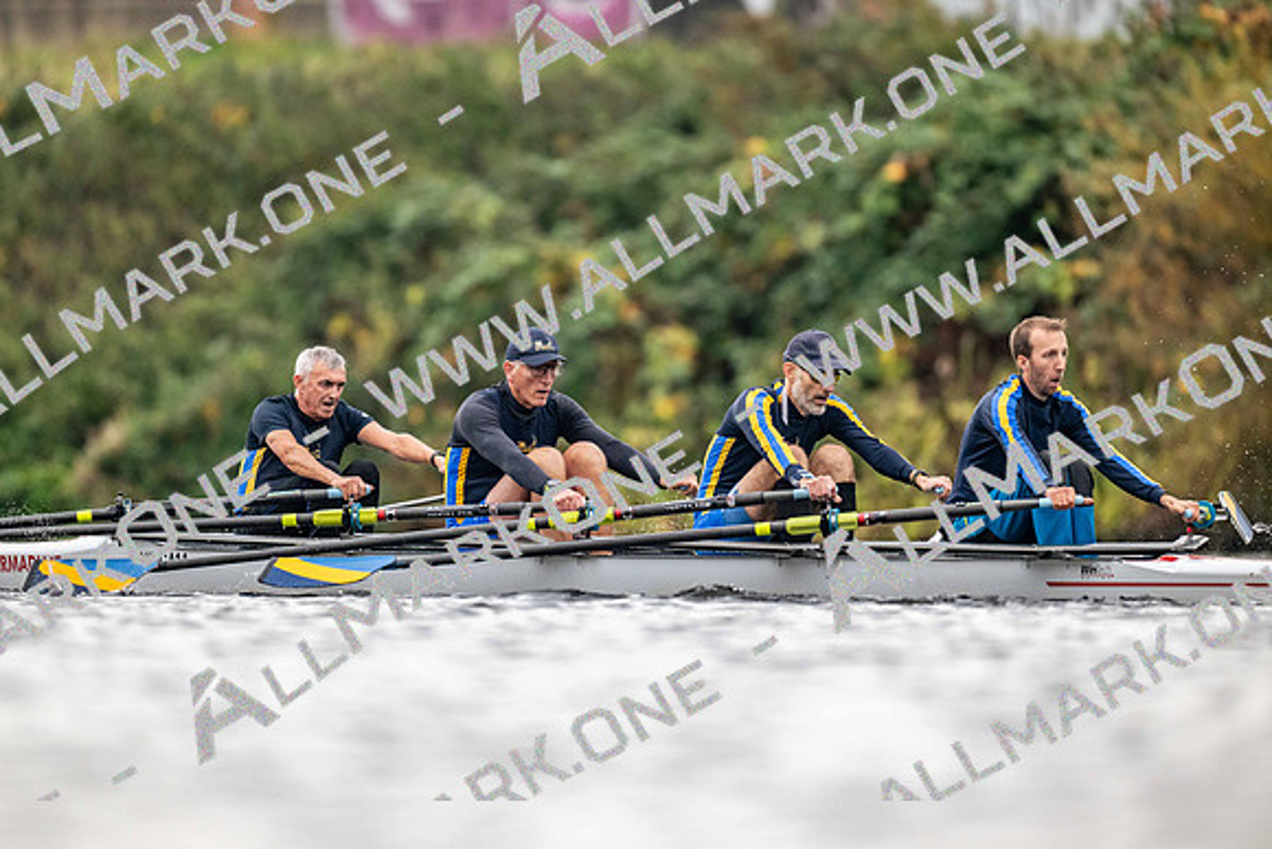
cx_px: 636
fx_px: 21204
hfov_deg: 3.4
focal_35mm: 600
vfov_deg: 2.3
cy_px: 424
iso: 2200
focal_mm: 600
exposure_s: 1/2500
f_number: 4
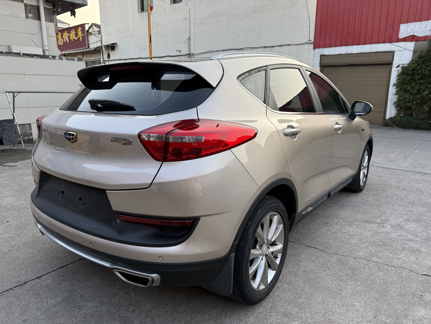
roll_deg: -0.1
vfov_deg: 56.8
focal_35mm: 24
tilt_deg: -13.0
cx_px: 216
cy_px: 162
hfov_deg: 71.6
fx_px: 299
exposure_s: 1/397
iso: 80
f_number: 1.78
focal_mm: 6.76
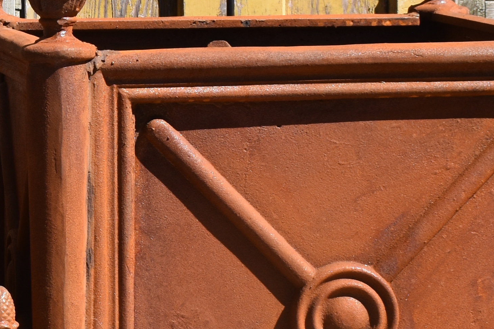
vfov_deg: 9.0
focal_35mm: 153
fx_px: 2100
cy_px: 225
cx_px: -152
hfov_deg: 13.0
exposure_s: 1/400
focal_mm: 25
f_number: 10
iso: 200
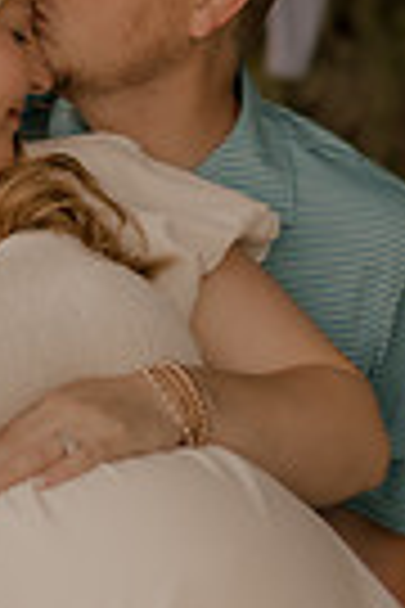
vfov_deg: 12.3
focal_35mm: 166
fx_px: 2801
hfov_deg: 8.2
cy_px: 27
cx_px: -74
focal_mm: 50
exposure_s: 1/1000
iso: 200
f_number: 1.4
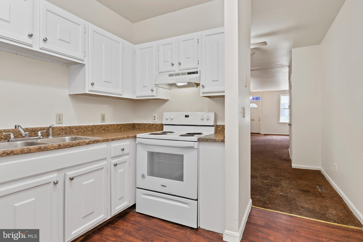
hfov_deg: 93.3
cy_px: 121
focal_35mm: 17
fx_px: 171
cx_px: 182
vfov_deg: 70.5
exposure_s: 1/3
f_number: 7.1
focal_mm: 17
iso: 400
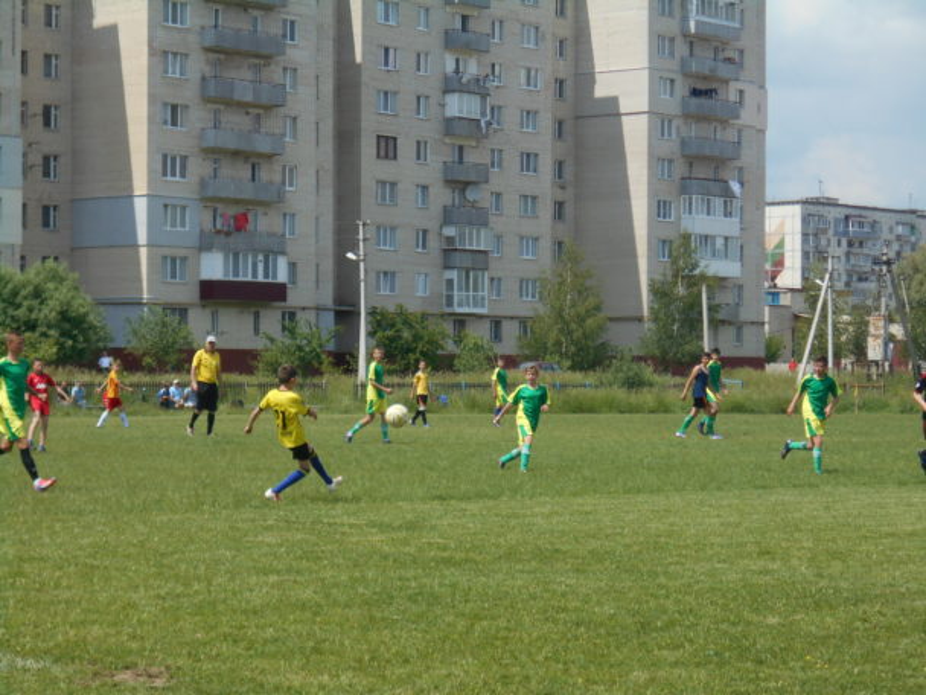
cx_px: 463
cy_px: 348
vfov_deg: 15.1
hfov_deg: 20.0
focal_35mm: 98
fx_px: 2622
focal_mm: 17.6
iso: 80
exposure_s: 1/400
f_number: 5.5
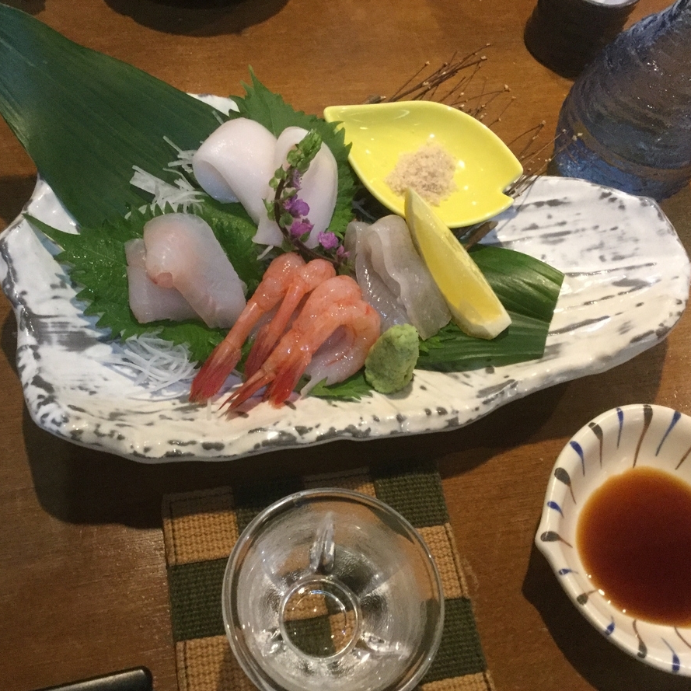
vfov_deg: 44.9
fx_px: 836
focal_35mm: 37
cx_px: 290
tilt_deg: -61.7
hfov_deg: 44.8
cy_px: 347
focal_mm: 3.3
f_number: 2.4
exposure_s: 1/20
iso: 200
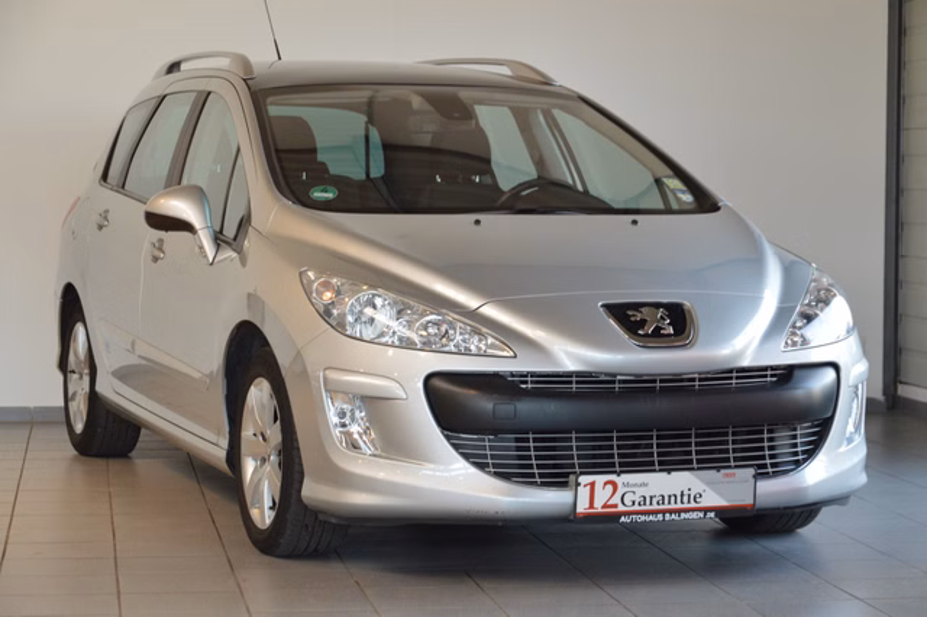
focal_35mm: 93
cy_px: 308
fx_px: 2393
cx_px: 464
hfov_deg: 21.9
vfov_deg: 14.7
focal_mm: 62
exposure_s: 1/60
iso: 900
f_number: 5.3
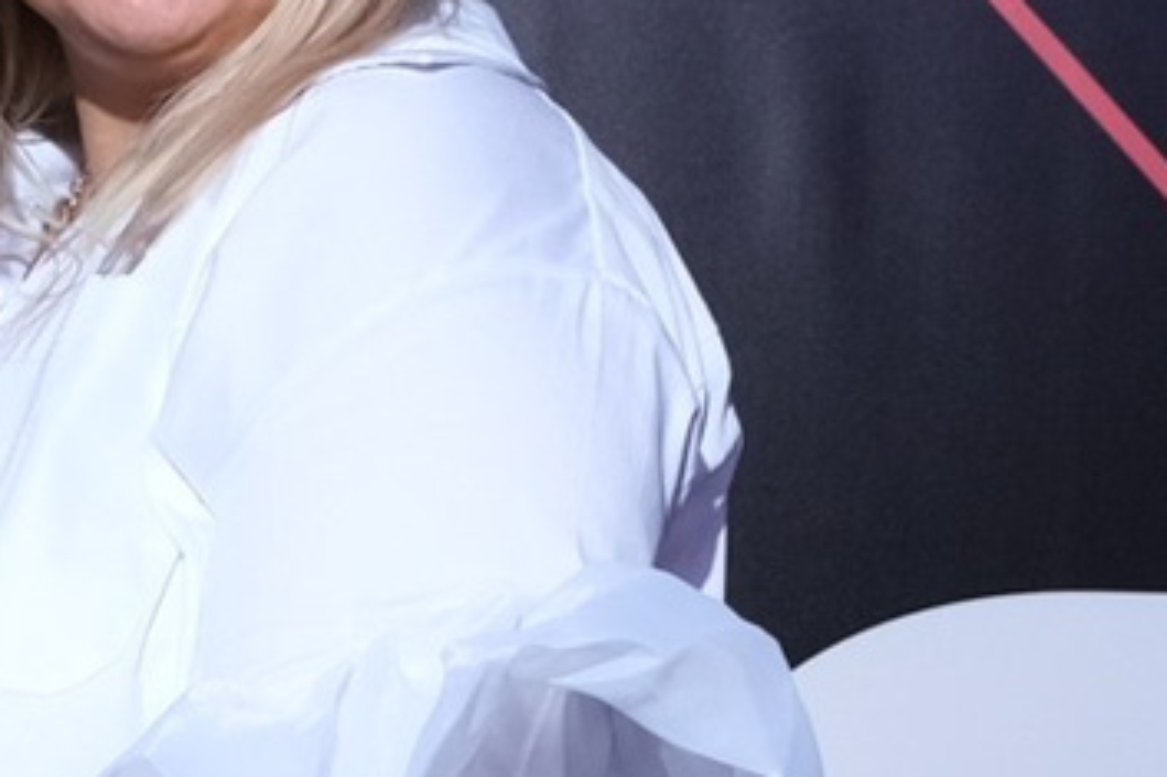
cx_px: -367
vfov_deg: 7.6
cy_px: 1499
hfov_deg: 11.5
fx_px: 5638
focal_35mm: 174
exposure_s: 1/125
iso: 400
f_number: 4
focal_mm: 16
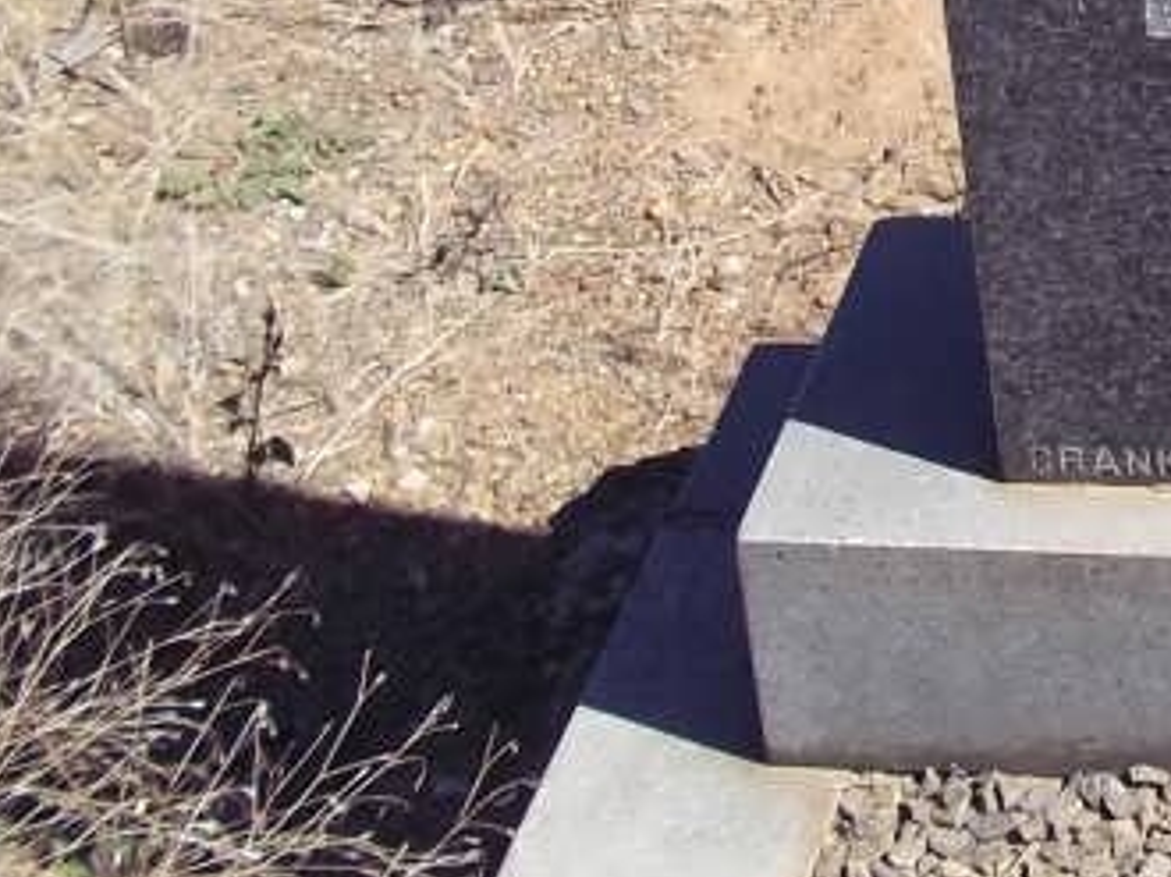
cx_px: 1827
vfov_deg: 10.8
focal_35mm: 131
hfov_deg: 14.0
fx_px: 4428
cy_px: -479
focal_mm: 6.5
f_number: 8
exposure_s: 1/160
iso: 80
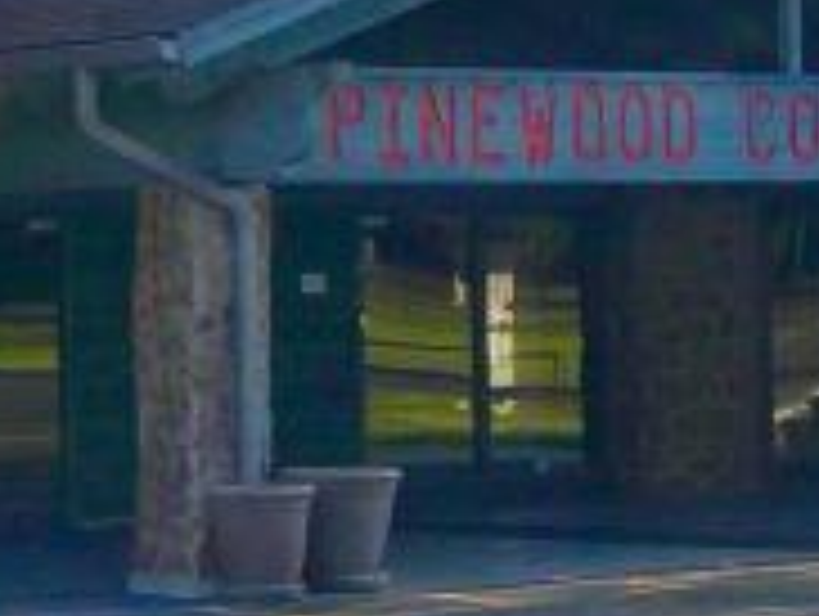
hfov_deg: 9.9
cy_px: 337
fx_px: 4738
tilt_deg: -2.2
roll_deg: +0.2
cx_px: 554
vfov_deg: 7.4
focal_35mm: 200
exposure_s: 1/643
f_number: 2.8
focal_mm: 6.6
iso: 20
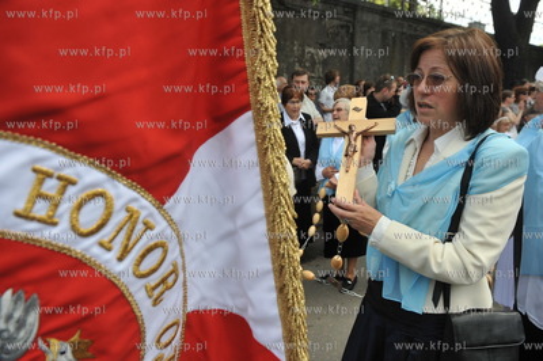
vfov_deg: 53.1
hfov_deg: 73.8
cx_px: 272
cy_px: 180
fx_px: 362
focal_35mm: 24
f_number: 5.6
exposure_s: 1/800
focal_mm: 24
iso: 400
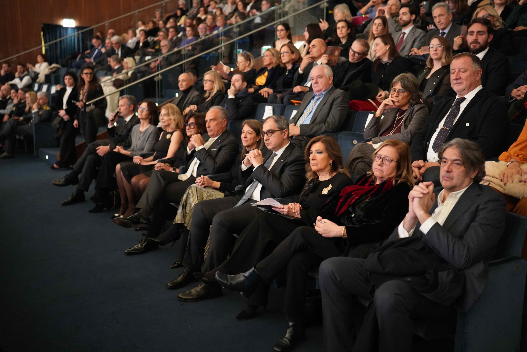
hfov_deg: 54.4
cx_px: 264
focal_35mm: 35
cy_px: 176
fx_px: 512
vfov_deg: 37.9
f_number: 2
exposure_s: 1/30
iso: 4000
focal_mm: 35
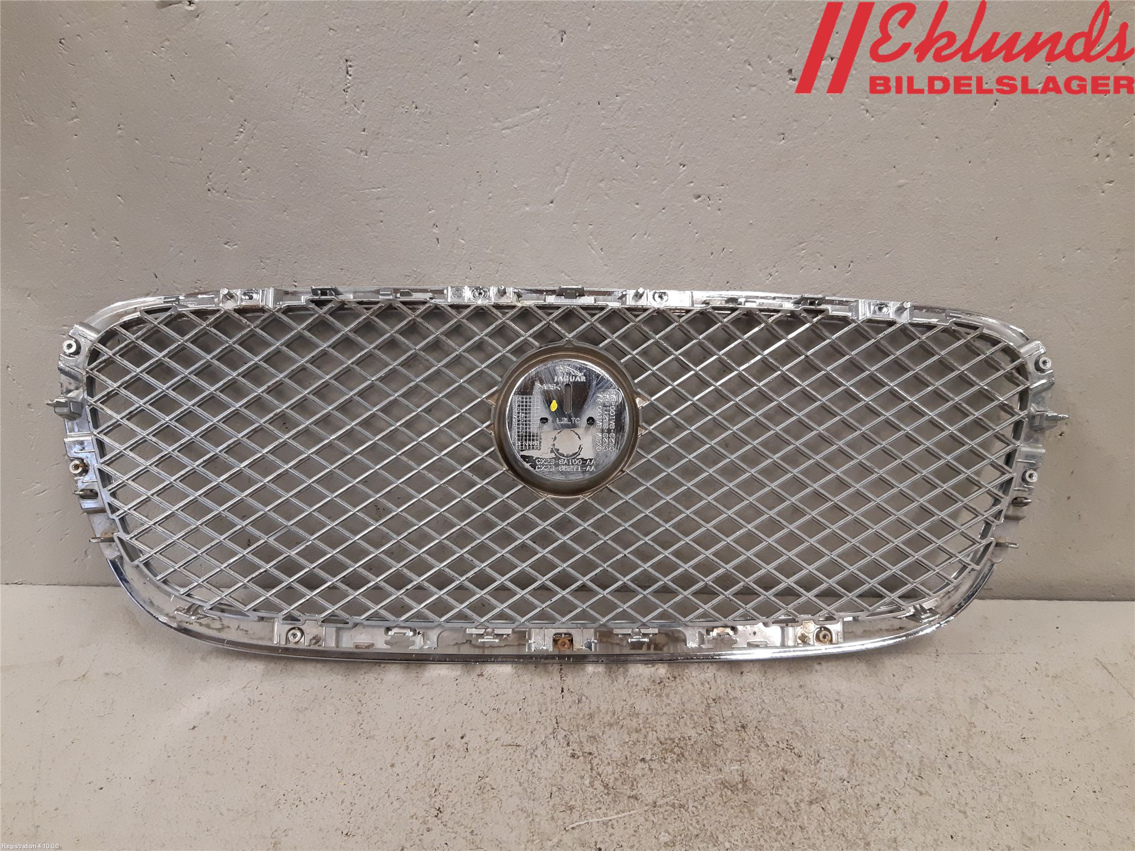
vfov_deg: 53.1
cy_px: 426
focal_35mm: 26
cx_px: 568
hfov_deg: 67.3
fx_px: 852
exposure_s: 1/50
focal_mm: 3.93
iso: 160
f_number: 1.7
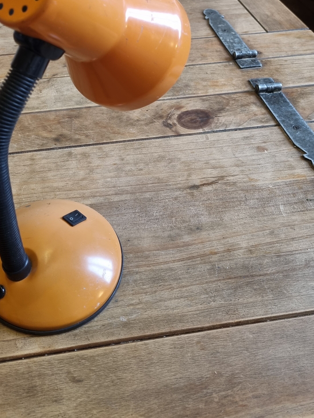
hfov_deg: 39.0
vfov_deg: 50.2
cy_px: 129
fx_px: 435
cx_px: 97
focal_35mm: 36
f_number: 1.8
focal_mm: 5.4
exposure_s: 1/50
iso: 320
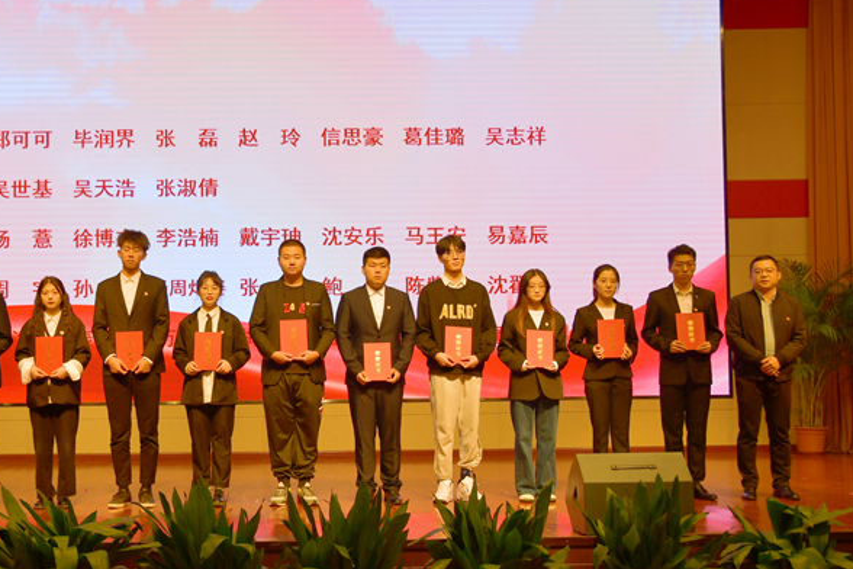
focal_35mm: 49
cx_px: 280
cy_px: 307
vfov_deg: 27.5
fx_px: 1161
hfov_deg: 39.8
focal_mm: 24
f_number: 3.8
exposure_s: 1/125
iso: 200
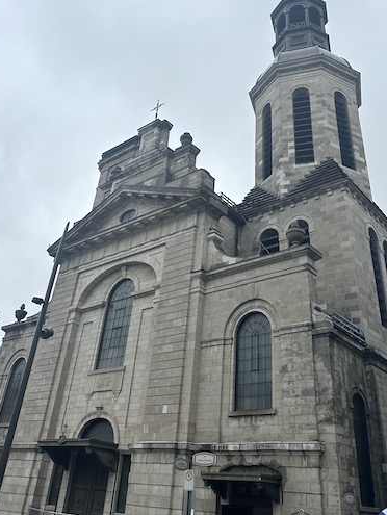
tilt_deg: +35.4
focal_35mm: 31
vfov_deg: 57.4
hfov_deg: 45.5
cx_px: 204
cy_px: 183
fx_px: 462
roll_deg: -5.0
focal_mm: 6.86
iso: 80
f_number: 1.78
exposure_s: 1/4348
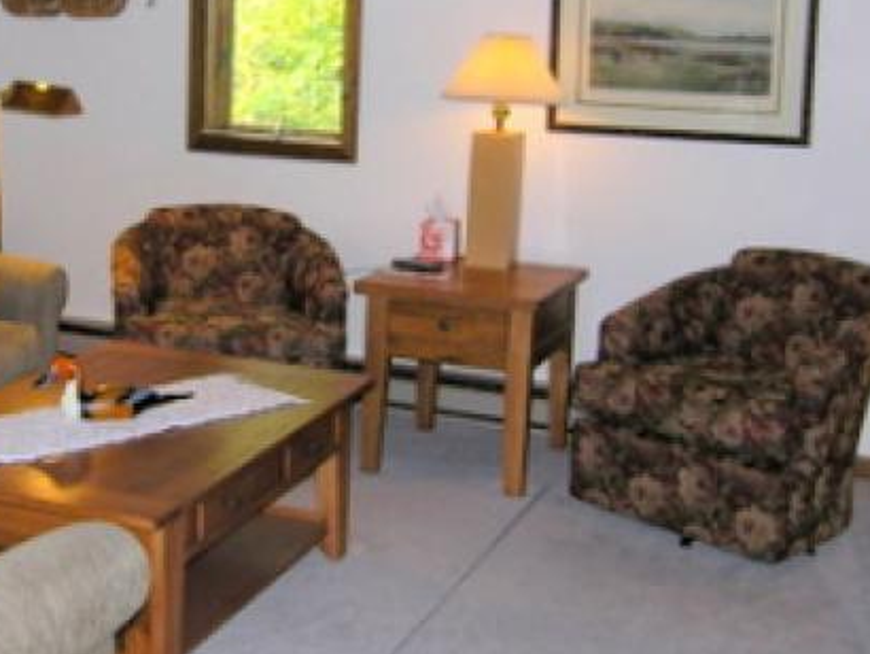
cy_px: 264
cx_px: 208
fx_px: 1509
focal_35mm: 60
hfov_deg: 31.5
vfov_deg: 24.4
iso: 55
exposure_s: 1/60.1
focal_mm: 6.1
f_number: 2.6
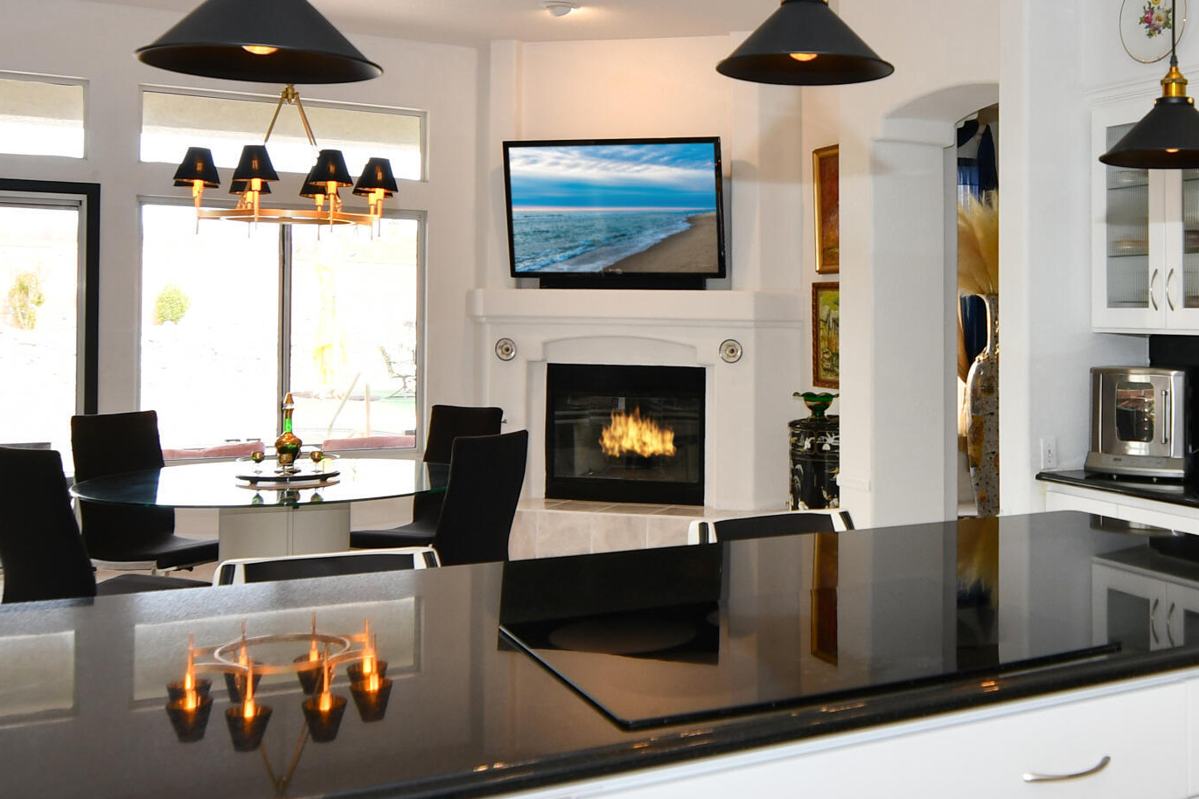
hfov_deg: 52.1
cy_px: 340
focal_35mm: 35
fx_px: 1166
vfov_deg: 37.8
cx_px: 896
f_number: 4.5
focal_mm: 11
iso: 200
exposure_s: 1/80
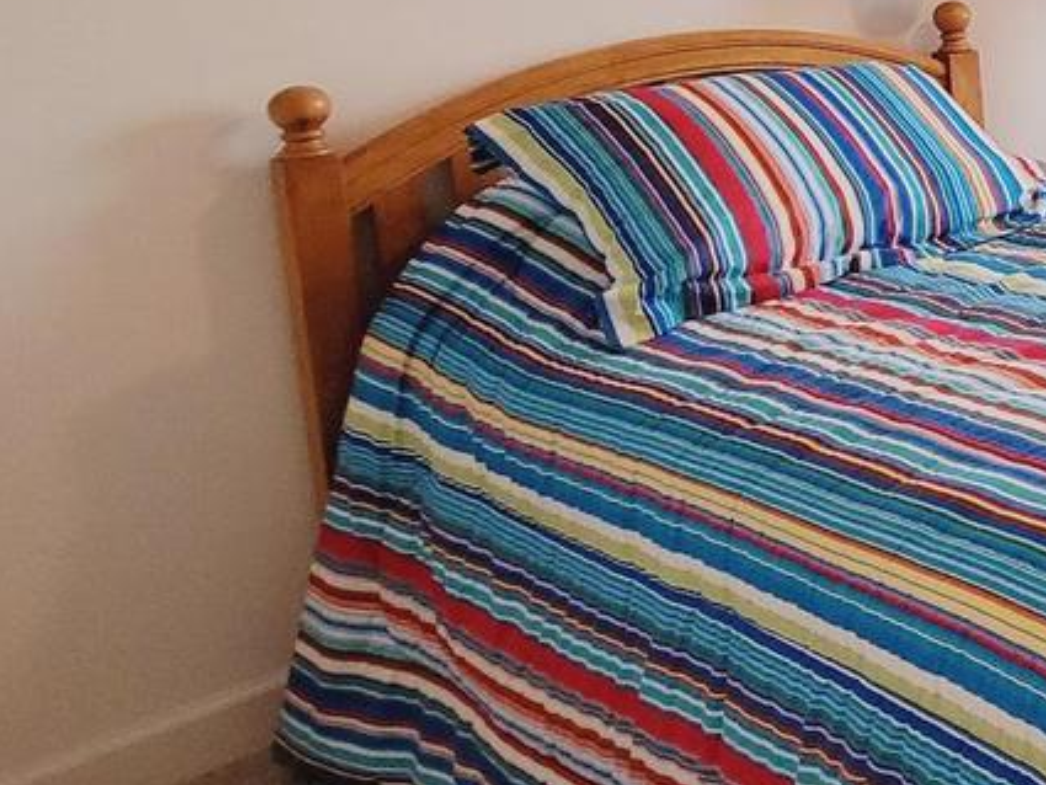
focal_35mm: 44
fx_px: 1330
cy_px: -49
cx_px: 1647
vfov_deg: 30.0
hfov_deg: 26.8
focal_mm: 2.2
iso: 250
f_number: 2.2
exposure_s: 1/53
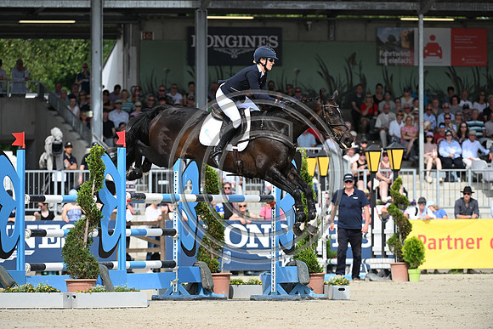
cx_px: 246
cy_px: 164
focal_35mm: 260
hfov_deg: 7.9
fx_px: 3561
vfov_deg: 5.3
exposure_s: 1/1250
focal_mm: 260
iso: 320
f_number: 5.6
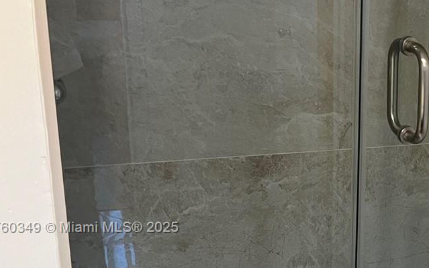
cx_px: 501
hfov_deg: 26.8
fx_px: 807
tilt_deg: -20.5
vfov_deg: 18.6
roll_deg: -4.7
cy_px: 228
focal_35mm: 69
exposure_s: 1/60
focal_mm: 5.7
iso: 100
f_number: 1.5
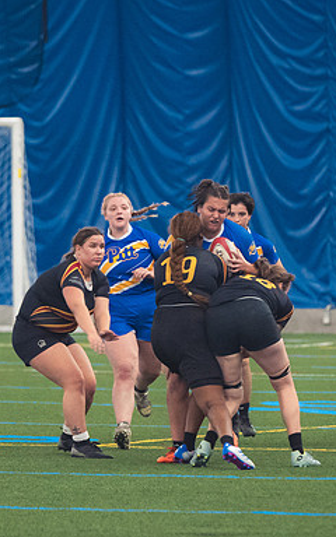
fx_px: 7223
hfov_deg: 2.7
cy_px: 320
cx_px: 245
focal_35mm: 493
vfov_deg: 4.3
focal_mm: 150
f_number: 2.8
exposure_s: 1/320
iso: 3600
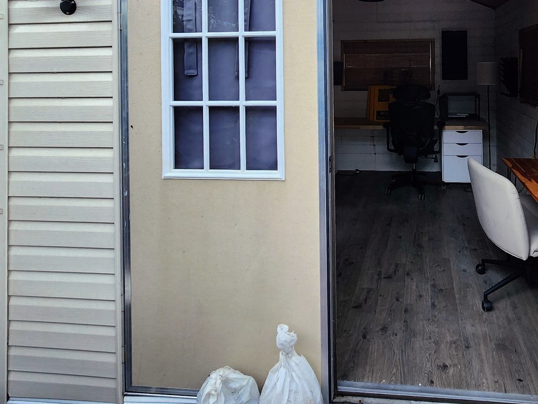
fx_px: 357
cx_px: 385
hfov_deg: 70.3
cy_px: 60
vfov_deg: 53.4
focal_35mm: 23
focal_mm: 2.2
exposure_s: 1/60
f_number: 2.2
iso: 64
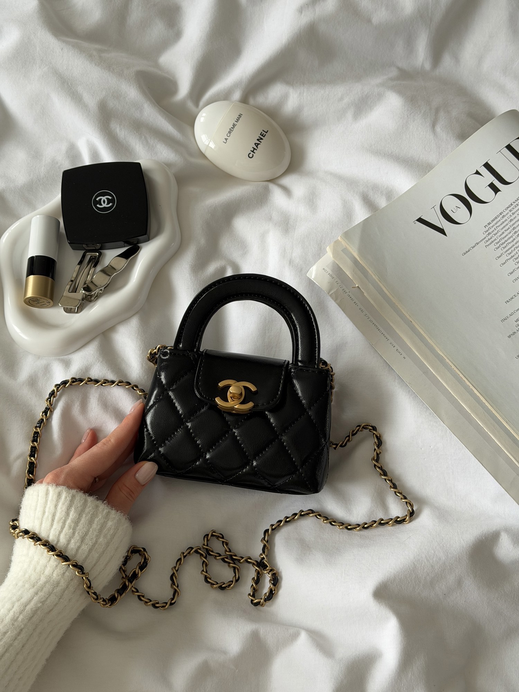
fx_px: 960
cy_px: 346
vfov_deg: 39.7
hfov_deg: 30.3
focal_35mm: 48
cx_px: 260
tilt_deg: -68.4
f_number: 1.78
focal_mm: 6.76
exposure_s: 1/122
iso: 64
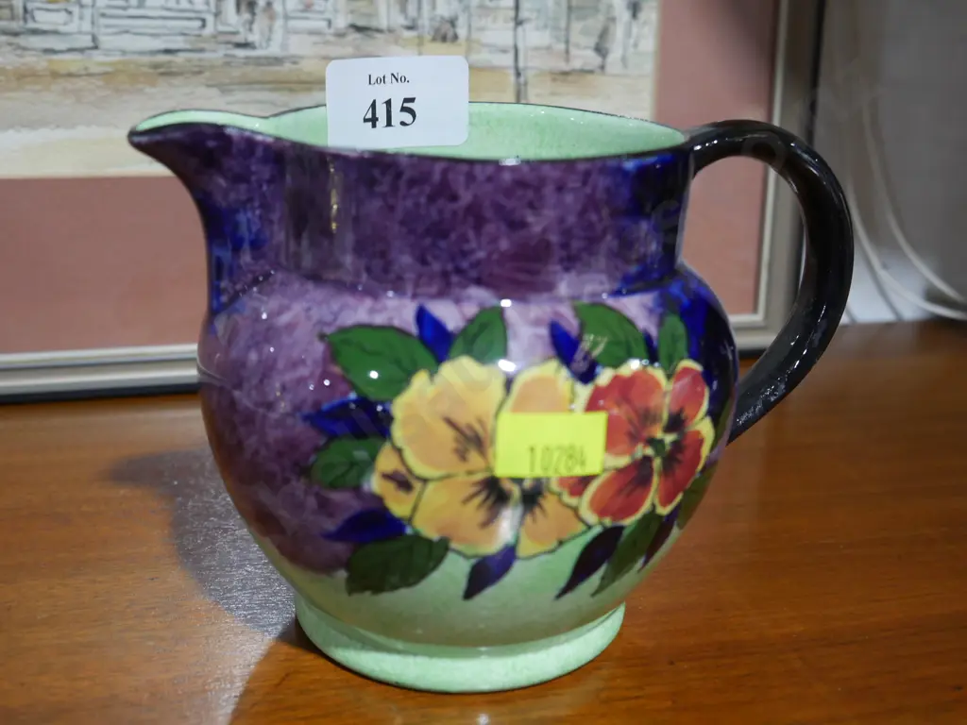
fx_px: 1173
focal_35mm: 42
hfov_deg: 44.8
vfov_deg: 34.3
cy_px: 362
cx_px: 484
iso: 640
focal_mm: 21
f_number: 4.6
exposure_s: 1/60
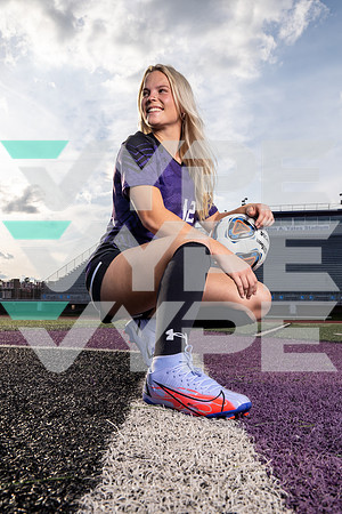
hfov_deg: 40.0
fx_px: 470
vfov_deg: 57.2
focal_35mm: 33
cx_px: 171
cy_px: 257
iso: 250
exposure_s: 1/250
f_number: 13
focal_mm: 33
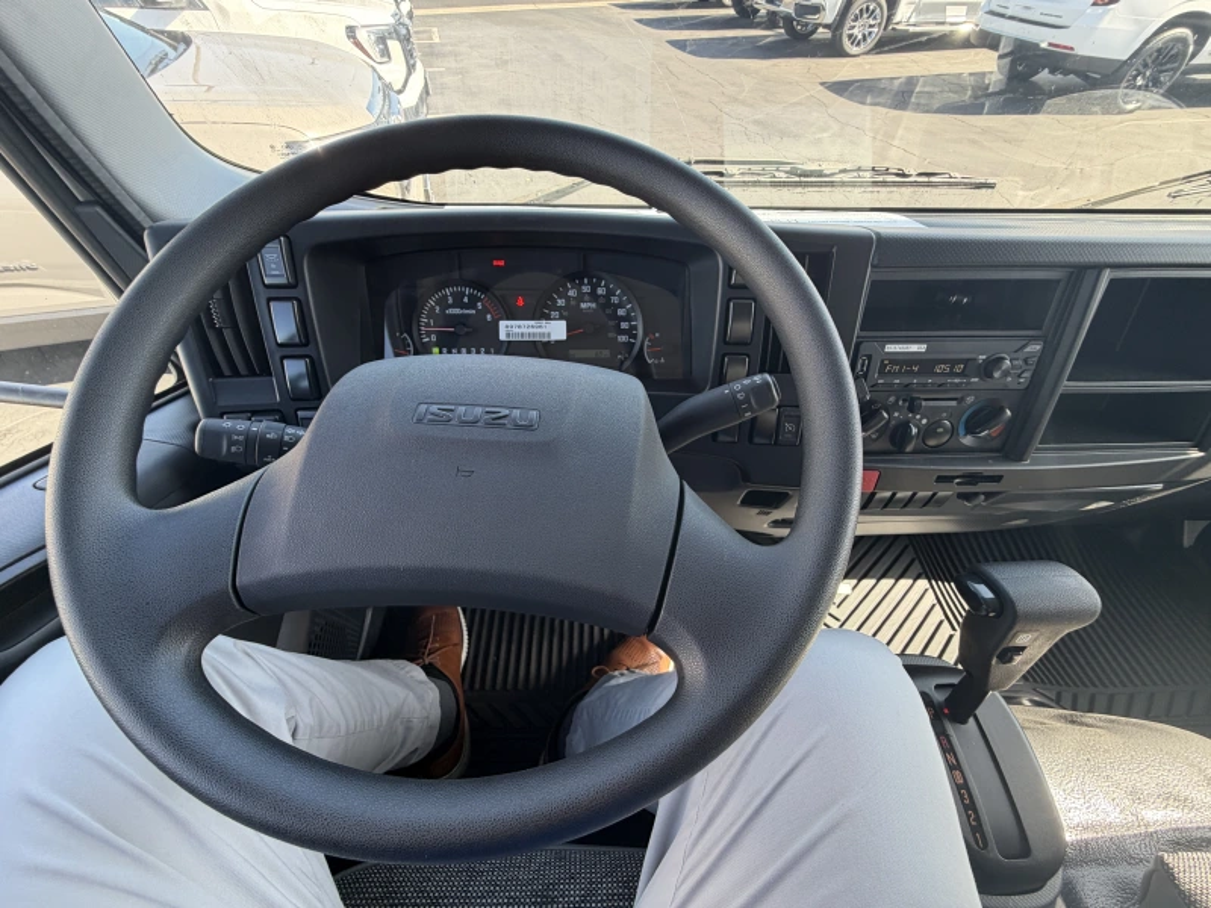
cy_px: 454
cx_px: 606
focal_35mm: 14
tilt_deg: -49.2
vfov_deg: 85.7
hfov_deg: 102.1
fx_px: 490
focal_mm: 2.22
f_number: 2.2
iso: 80
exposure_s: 1/121
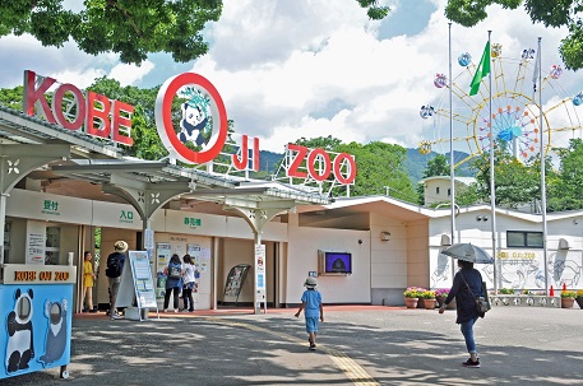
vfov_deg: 29.1
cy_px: 190
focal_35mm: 46
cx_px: 291
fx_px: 744
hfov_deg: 42.8
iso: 200
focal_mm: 28
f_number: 8
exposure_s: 1/200
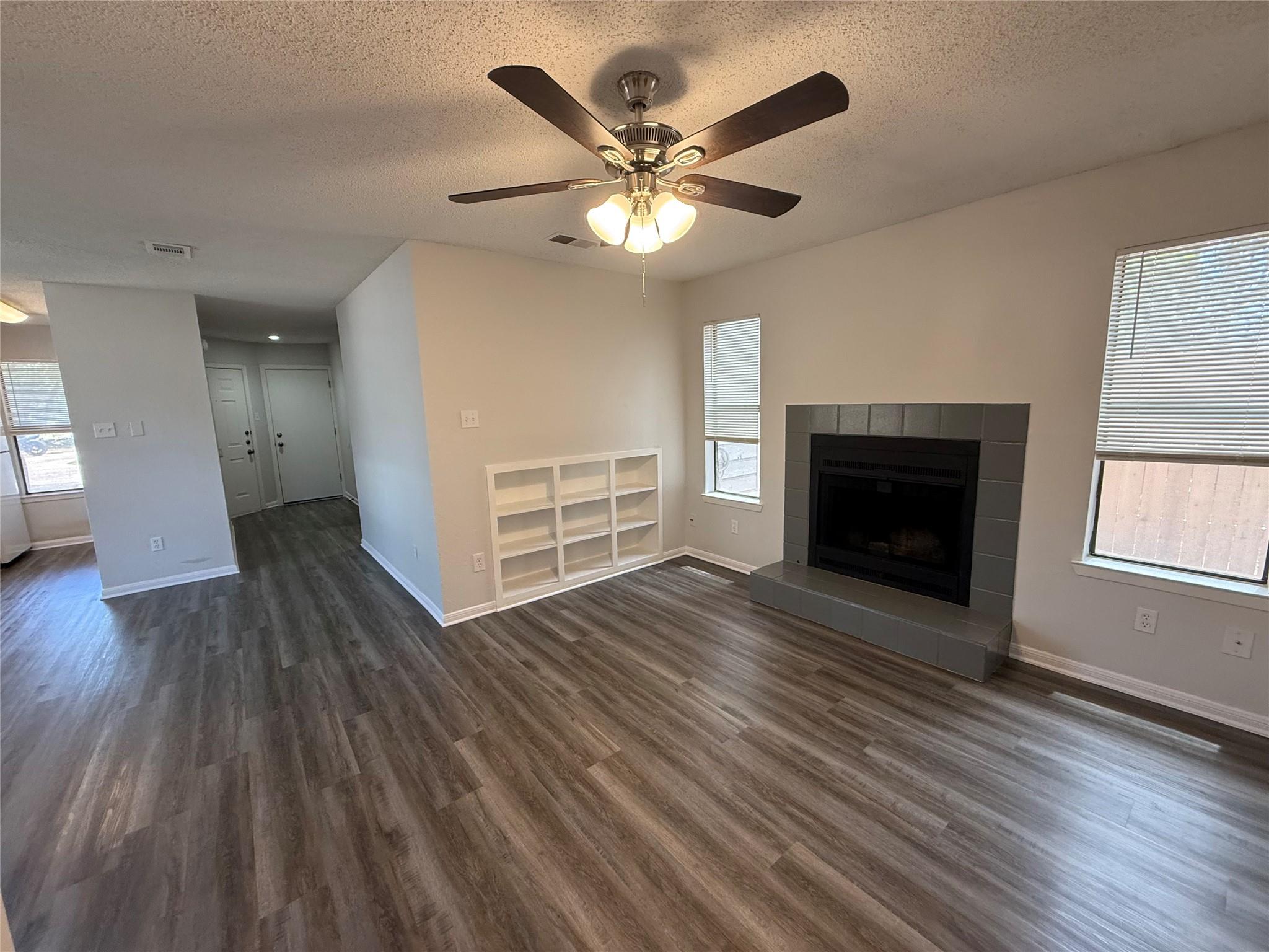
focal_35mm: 14
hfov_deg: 102.1
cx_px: 634
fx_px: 513
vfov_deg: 85.7
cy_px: 476
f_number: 2.2
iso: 200
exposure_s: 1/60
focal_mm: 2.22
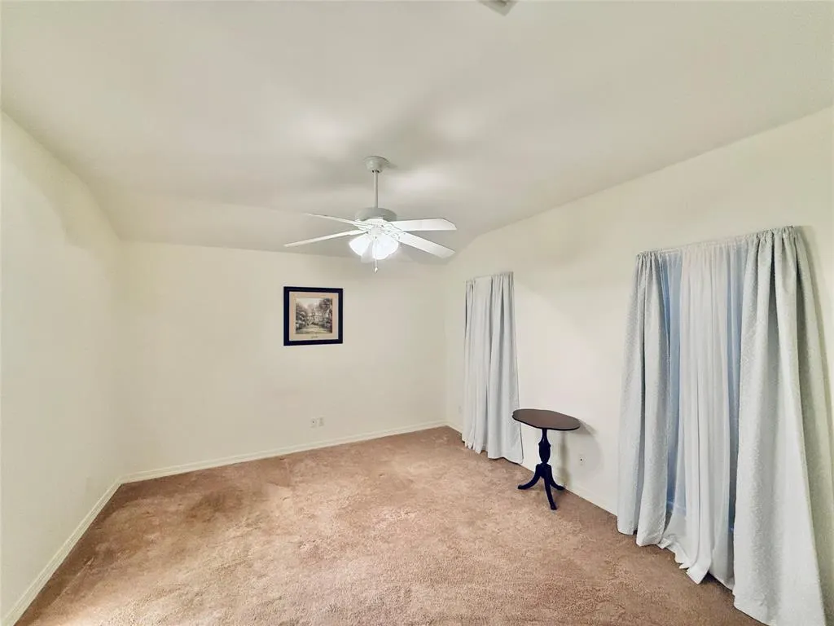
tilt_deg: +0.7
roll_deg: +0.6
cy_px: 313
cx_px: 417
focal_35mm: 14
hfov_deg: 102.1
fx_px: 337
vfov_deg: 85.7
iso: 500
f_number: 2.2
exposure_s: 1/120
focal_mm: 2.22
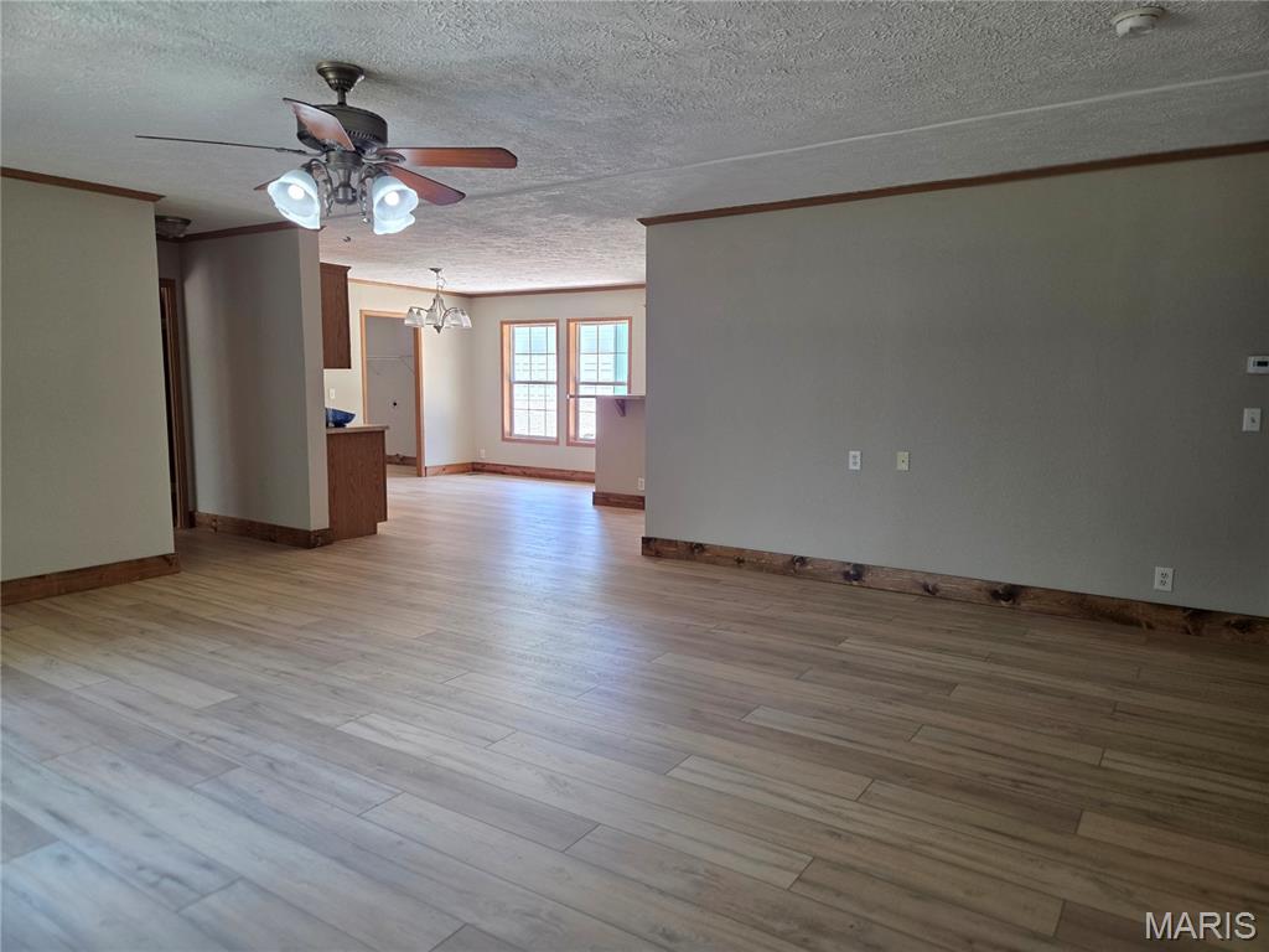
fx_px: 843
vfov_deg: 58.9
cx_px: 634
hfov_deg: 73.9
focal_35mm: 23
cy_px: 476
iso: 160
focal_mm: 5.4
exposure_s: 1/120
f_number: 1.8
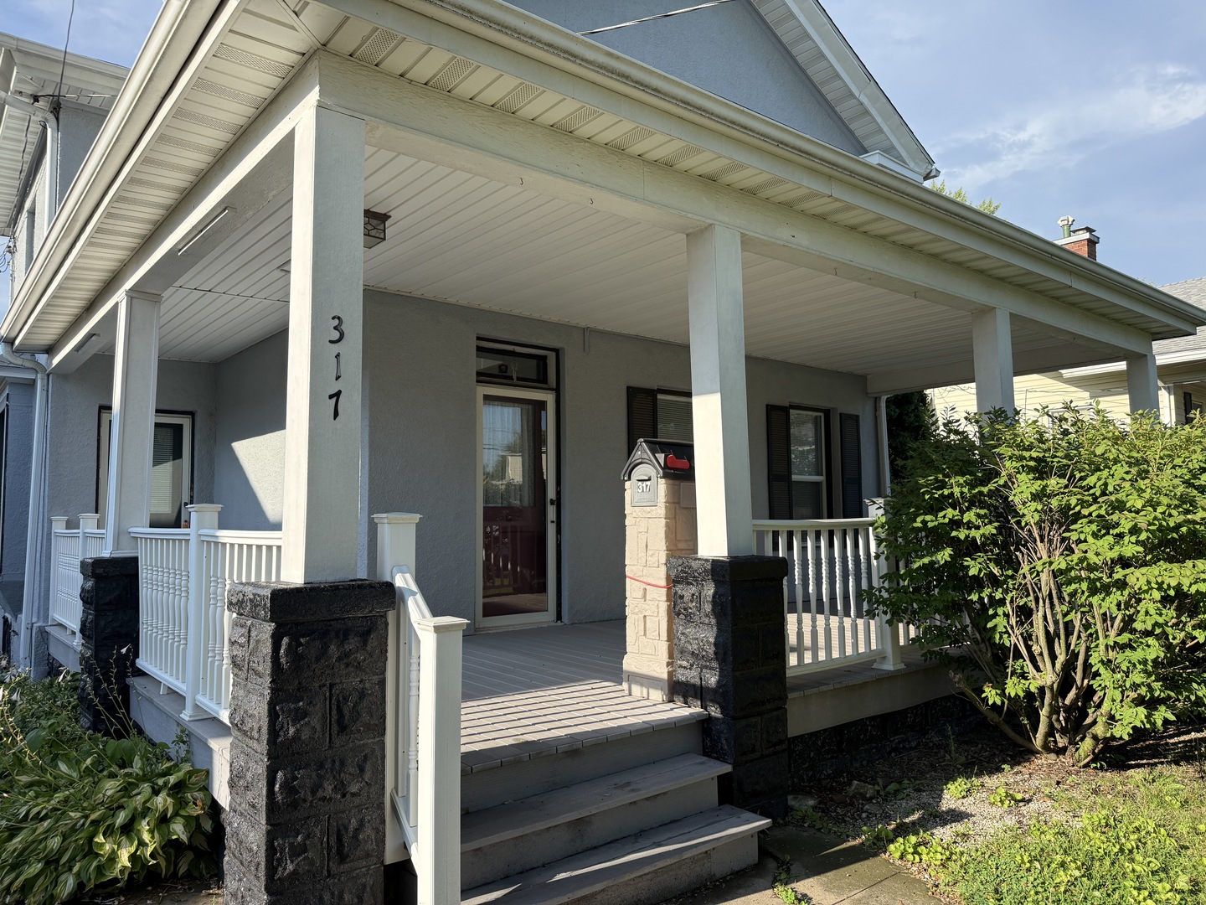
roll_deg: +0.2
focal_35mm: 24
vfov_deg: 56.8
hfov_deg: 71.6
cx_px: 603
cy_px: 452
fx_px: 836
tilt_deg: +4.7
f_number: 1.78
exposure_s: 1/2232
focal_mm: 6.76
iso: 100
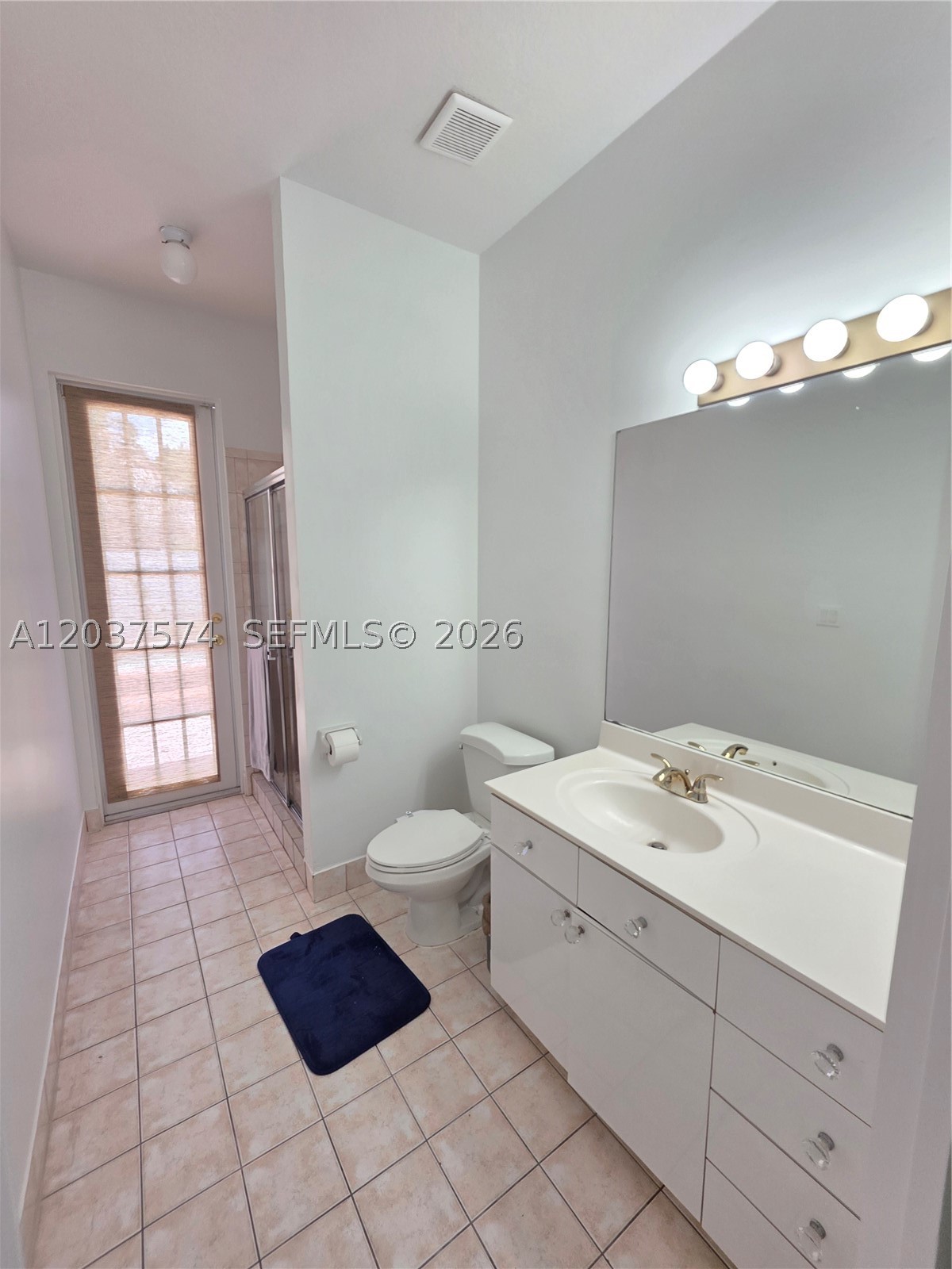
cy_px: 634
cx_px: 476
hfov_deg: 89.9
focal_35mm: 13
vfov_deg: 106.2
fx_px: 477
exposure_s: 1/120
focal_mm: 2.2
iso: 125
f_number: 1.9
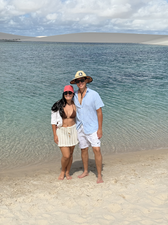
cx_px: 84
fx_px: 311
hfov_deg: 30.3
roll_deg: -3.0
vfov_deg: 39.7
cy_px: 112
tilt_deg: -13.3
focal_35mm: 48
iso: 80
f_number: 1.78
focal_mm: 6.76
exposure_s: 1/11364
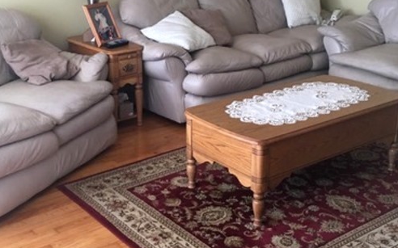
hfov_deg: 49.1
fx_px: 434
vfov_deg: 31.9
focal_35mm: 40
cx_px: 167
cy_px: 108
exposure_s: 1/15
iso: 50
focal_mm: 4.15
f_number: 2.2
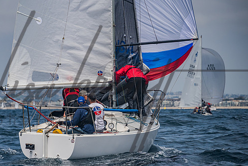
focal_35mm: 272
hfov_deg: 7.6
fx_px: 1875
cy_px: 79
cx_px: 88
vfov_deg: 5.1
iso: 250
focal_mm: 200
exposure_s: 1/1250
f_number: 6.3
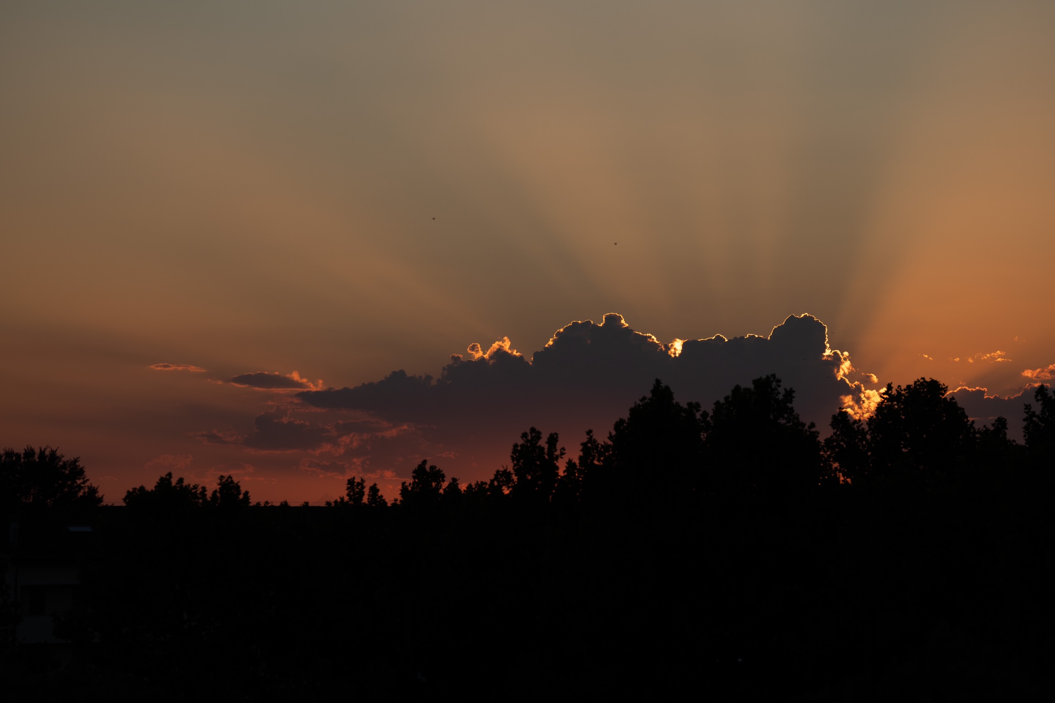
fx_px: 5597
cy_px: 352
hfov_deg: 10.8
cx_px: 528
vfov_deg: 7.2
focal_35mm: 191
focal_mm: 191
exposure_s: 1/1000
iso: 160
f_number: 5
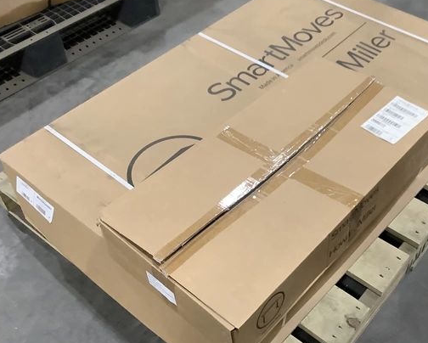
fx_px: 570
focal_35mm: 45
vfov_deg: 33.5
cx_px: 280
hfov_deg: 40.7
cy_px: 179
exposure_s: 1/40
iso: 250
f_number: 2.4
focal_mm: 3.3
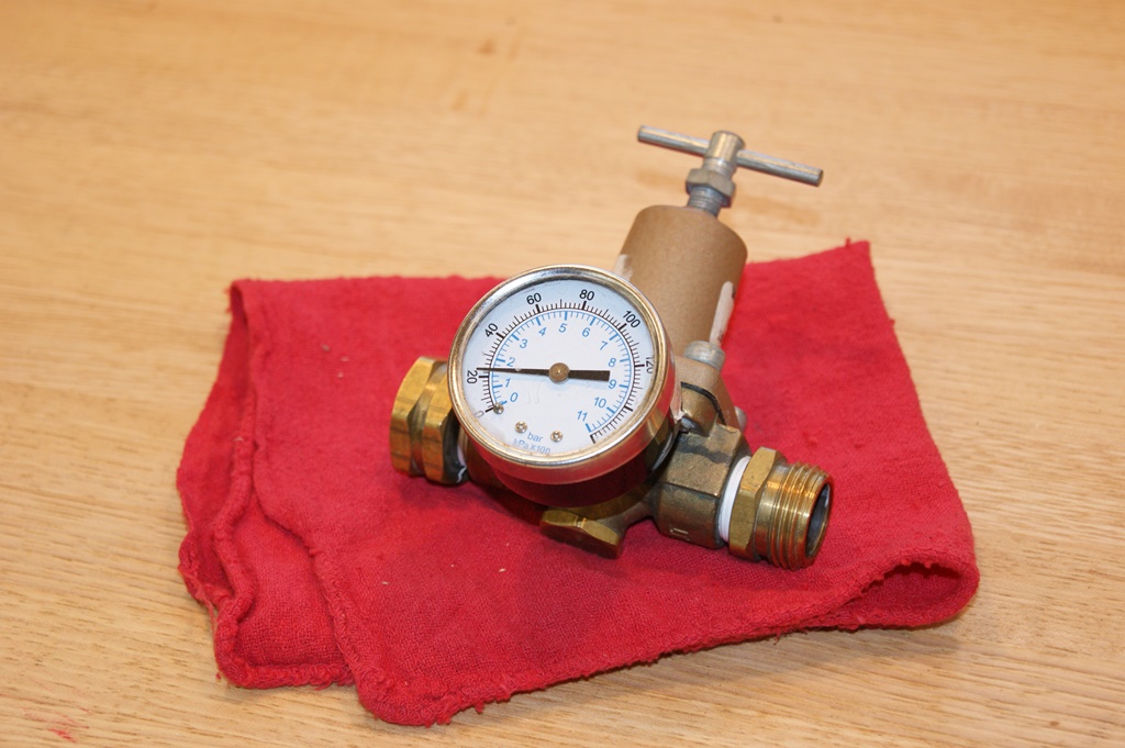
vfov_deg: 16.5
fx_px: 2576
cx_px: 562
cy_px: 374
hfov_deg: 24.6
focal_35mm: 82
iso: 400
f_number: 5.6
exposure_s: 1/100
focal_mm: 55
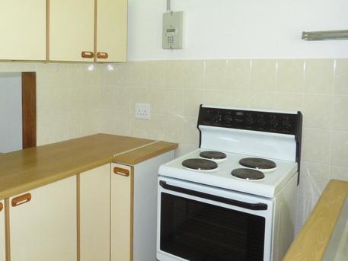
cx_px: 97
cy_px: 100
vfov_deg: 40.5
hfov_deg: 50.9
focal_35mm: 35
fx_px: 352
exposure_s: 1/50
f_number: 4.5
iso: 400
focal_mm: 3.58
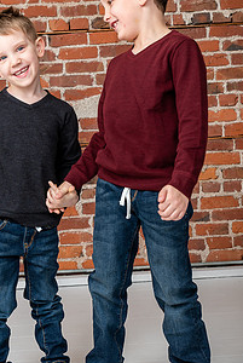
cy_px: 166
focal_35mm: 63
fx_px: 636
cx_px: 76
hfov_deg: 21.5
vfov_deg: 31.8
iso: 160
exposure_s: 1/160
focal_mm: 42
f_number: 8
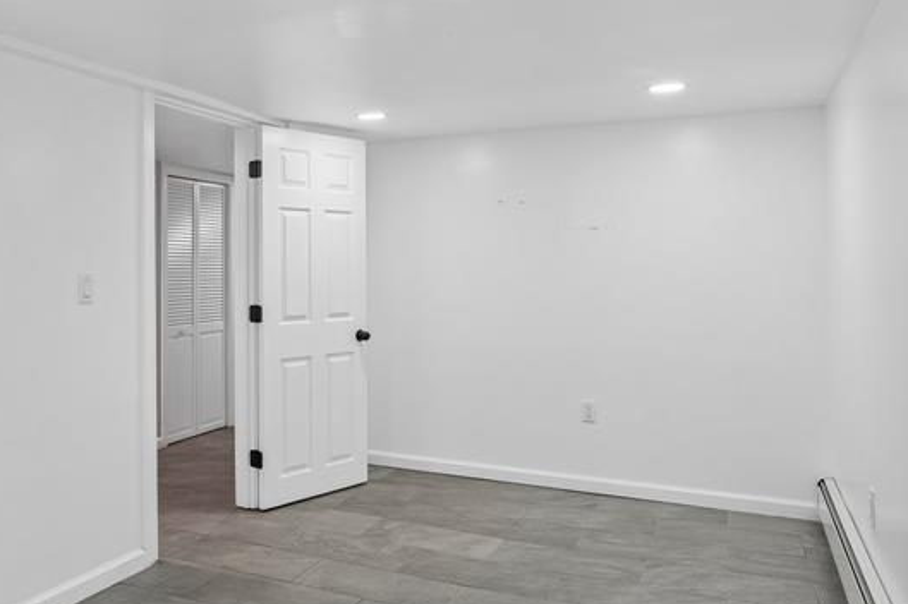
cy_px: 280
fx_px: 806
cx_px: 333
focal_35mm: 32
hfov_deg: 58.0
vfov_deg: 41.1
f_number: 9
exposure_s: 1/20
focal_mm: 16.5
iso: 400
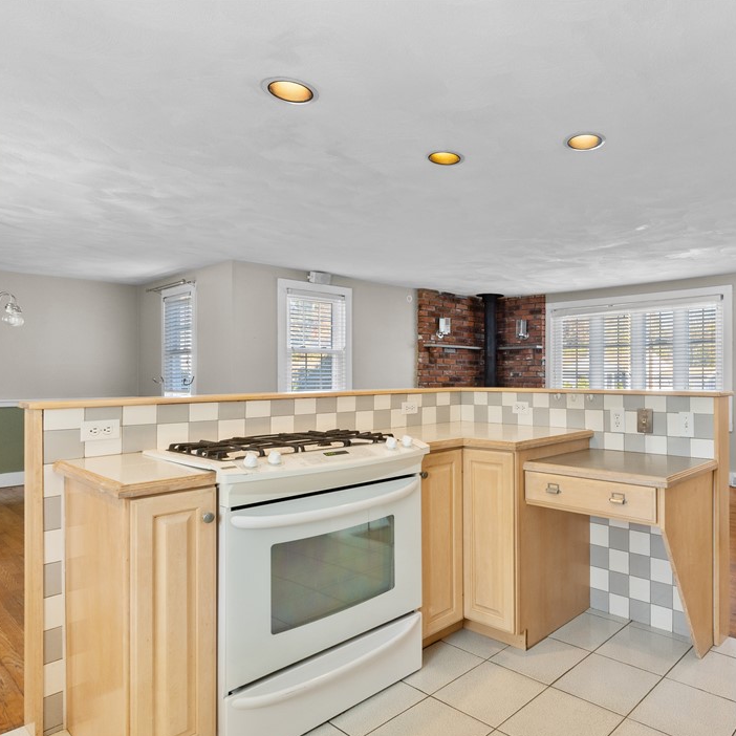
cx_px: 521
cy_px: 374
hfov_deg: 67.4
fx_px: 521
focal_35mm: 22
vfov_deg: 70.5
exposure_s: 1/8
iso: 320
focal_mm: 11
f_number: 7.1
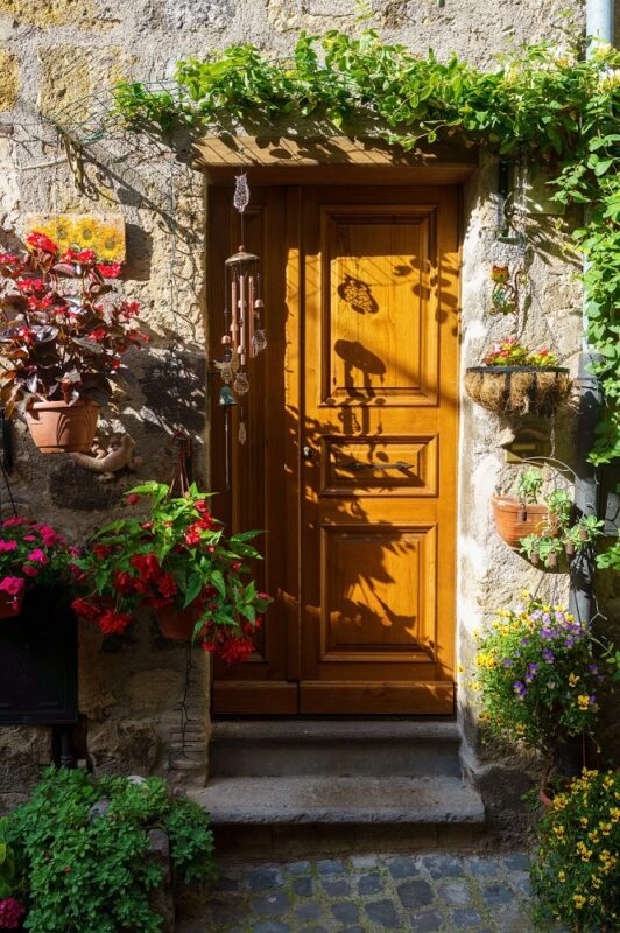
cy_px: 466
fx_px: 802
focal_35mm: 31
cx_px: 310
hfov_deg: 42.3
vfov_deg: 60.3
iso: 100
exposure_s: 1/125
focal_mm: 31
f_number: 5.6
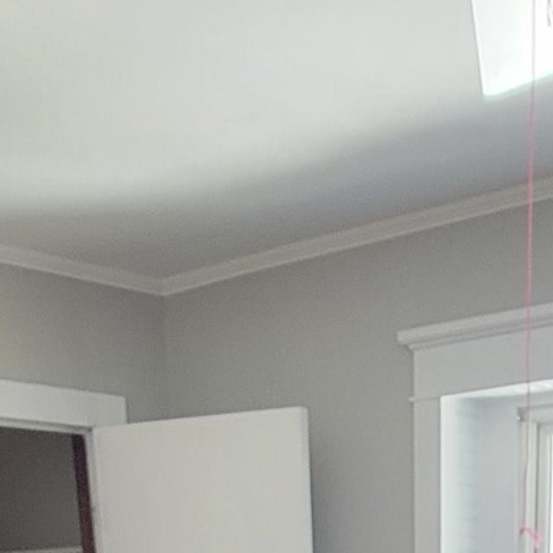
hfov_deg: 27.1
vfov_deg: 18.8
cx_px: 366
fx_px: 1139
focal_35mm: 63
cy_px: 1070
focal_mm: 2.2
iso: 320
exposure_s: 1/60
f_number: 2.2
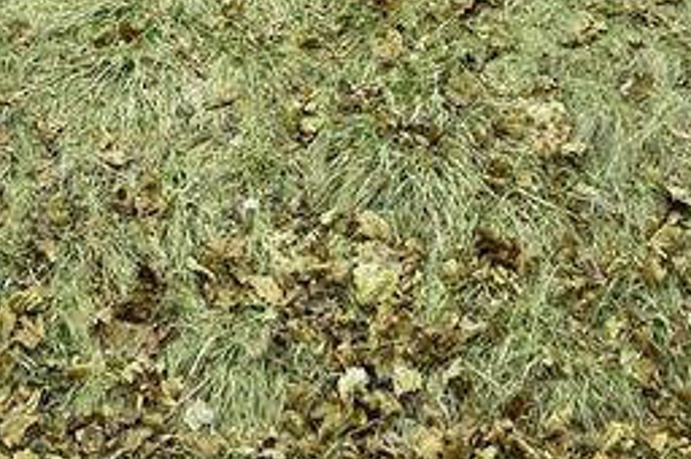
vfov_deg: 14.1
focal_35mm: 75
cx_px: 216
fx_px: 1438
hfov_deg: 26.8
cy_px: -551
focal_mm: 6.76
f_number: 1.8
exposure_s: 1/180
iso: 80
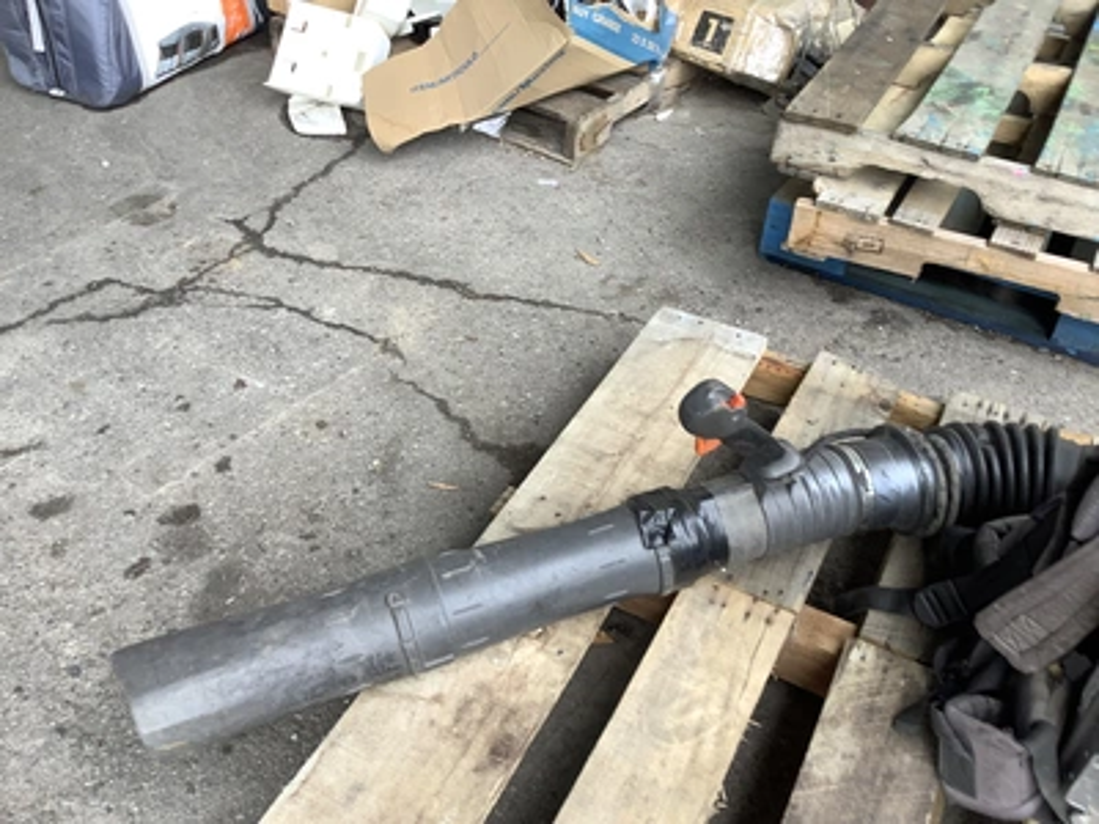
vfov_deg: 45.4
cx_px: 550
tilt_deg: -45.3
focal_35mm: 31
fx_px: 984
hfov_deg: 58.4
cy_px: 412
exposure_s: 1/120
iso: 32
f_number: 2.4
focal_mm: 3.3
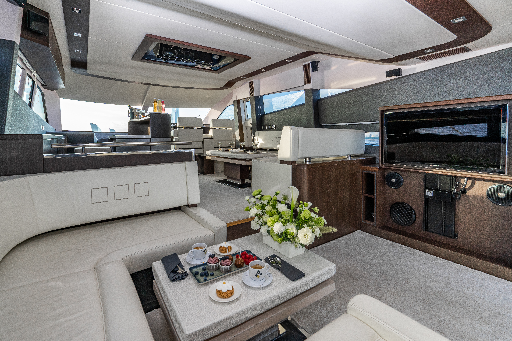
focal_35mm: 16
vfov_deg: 73.7
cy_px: 170
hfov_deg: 96.7
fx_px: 228
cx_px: 256
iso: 640
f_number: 9.5
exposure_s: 1/90
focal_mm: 16
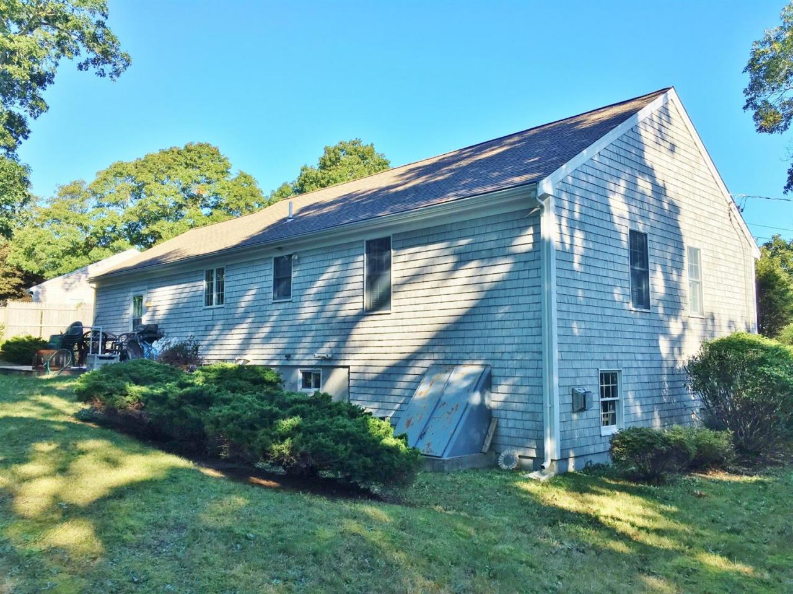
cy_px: 297
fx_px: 664
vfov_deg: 48.2
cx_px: 396
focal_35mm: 29
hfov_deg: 61.7
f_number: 2.2
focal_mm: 4.15
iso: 25
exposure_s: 1/712
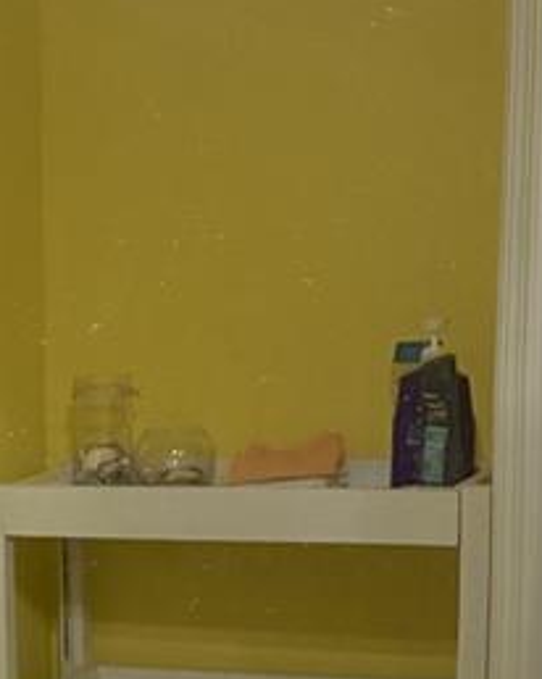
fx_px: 2188
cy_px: 808
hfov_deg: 12.7
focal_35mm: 109
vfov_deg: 16.9
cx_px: -466
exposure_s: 1/120
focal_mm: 6.76
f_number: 1.78
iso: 250
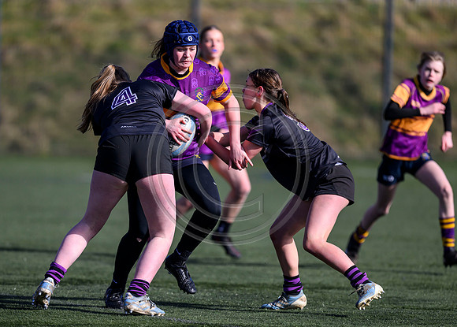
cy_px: 191
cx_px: 170
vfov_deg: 2.9
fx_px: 6370
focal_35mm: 491
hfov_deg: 4.1
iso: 500
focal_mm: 400
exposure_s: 1/8000
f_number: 3.2
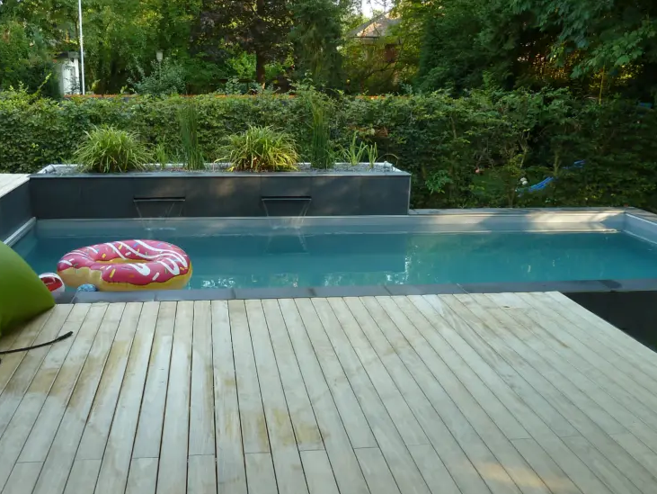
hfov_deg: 52.4
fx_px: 665
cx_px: 280
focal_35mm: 35
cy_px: 302
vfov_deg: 40.5
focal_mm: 4.1
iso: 80
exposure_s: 1/50
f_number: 3.3
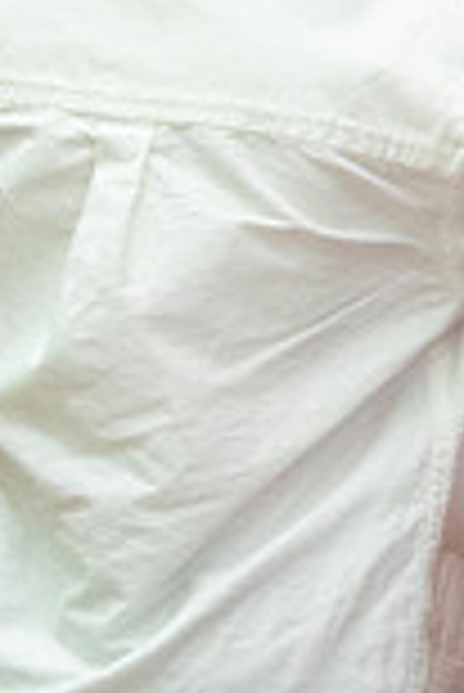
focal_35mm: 365
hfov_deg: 3.8
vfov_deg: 5.6
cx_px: 61
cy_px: -73
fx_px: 7040
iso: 4000
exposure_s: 1/60
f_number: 5.3
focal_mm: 48
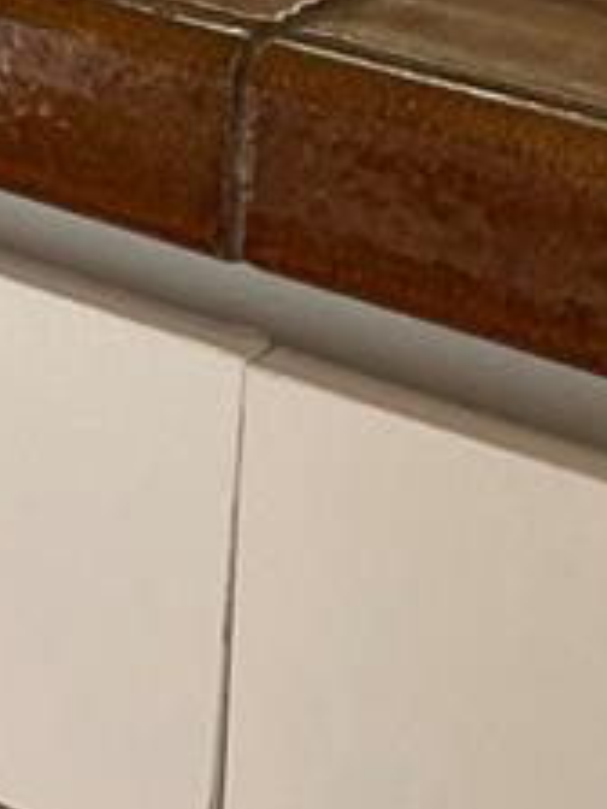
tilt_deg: -7.7
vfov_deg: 13.2
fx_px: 3250
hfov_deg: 9.8
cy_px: -520
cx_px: -672
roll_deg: -2.1
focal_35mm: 139
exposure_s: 1/121
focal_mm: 4.25
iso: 125
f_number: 1.8
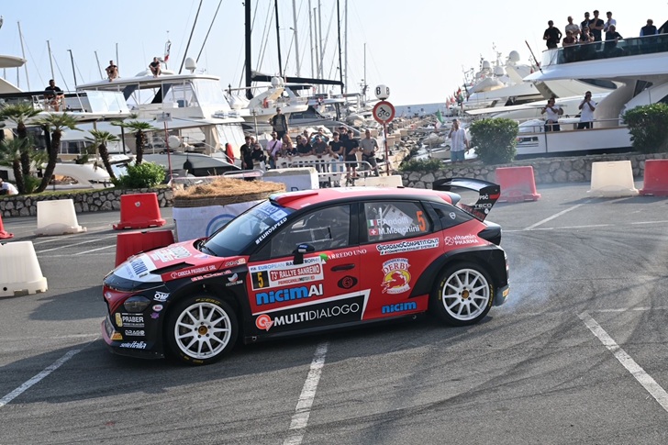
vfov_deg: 29.2
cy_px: 222
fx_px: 853
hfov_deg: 42.8
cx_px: 334
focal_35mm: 46
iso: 320
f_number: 7.1
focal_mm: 46
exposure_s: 1/1000
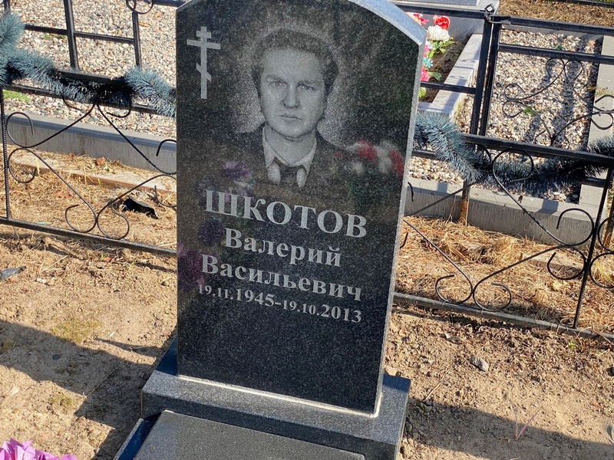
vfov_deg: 28.0
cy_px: 230
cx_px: 307
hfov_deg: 36.8
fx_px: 922
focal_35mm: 52
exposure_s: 1/685
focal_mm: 6
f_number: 2
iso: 20
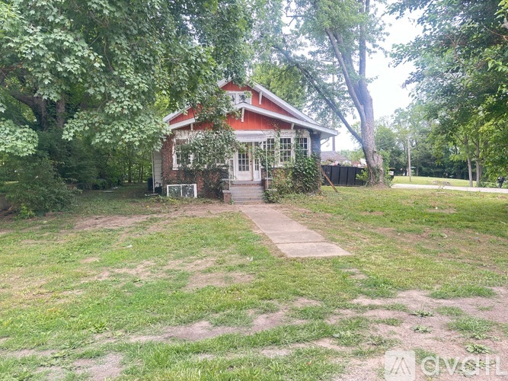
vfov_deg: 53.0
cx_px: 254
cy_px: 190
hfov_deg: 67.3
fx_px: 381
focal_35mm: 26
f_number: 1.6
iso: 80
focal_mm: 5.96
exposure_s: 1/60
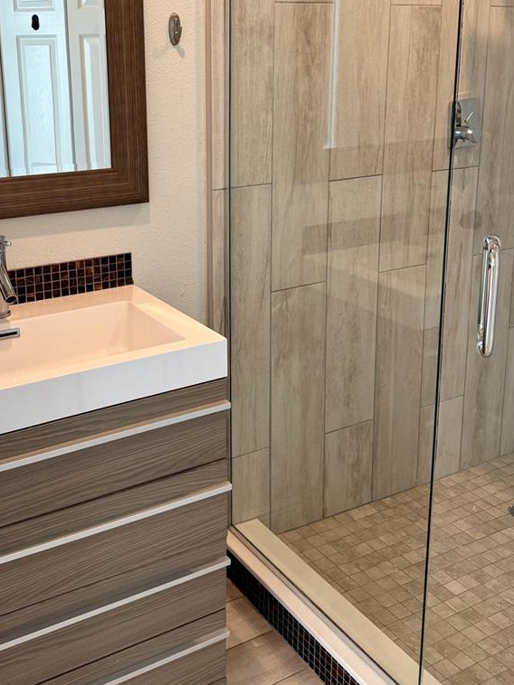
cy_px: 217
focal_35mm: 38
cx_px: 181
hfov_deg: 37.4
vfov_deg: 48.0
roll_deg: +1.3
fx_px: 753
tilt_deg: -12.0
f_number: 1.78
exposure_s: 1/120
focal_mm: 6.76
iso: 160
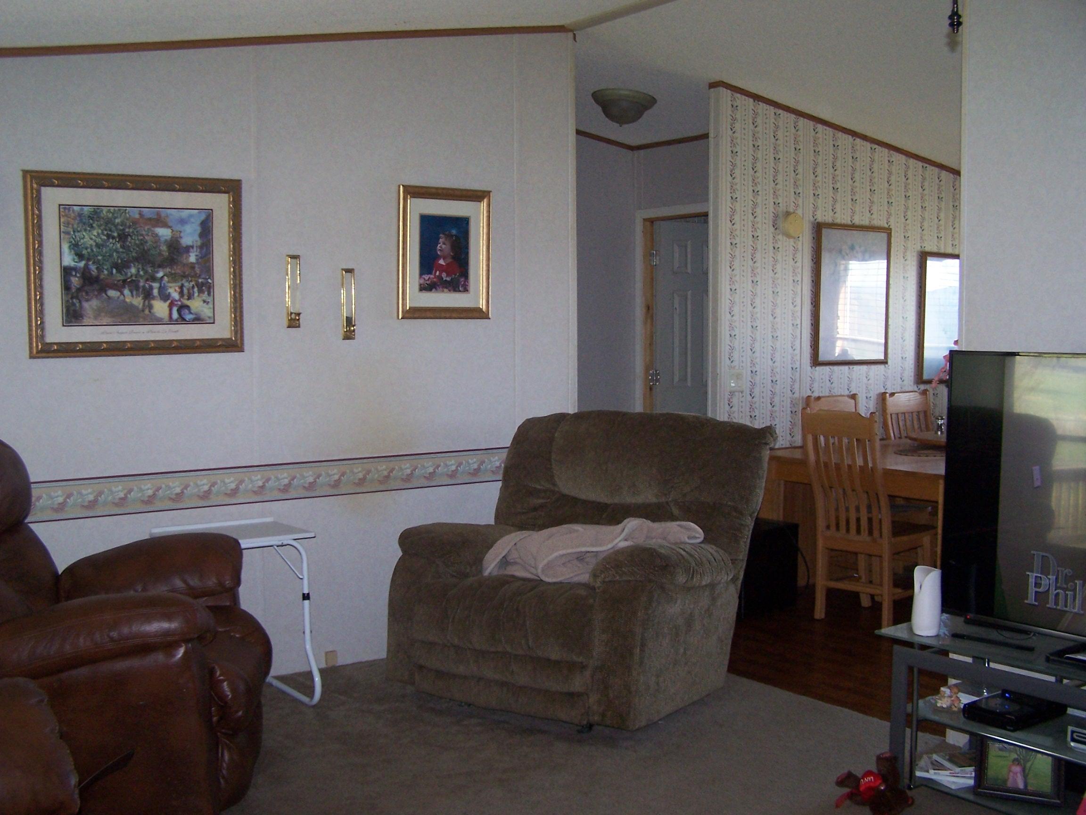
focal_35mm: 38
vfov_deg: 37.7
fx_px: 1192
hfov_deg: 49.0
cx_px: 543
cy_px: 408
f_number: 2.8
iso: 140
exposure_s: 1/60
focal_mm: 6.3
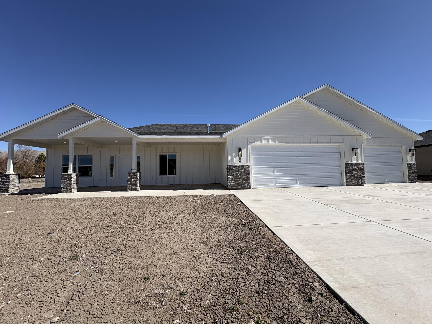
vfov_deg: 85.7
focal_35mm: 14
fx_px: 175
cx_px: 216
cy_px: 162
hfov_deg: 102.1
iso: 50
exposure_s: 1/2584
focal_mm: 2.22
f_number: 2.2
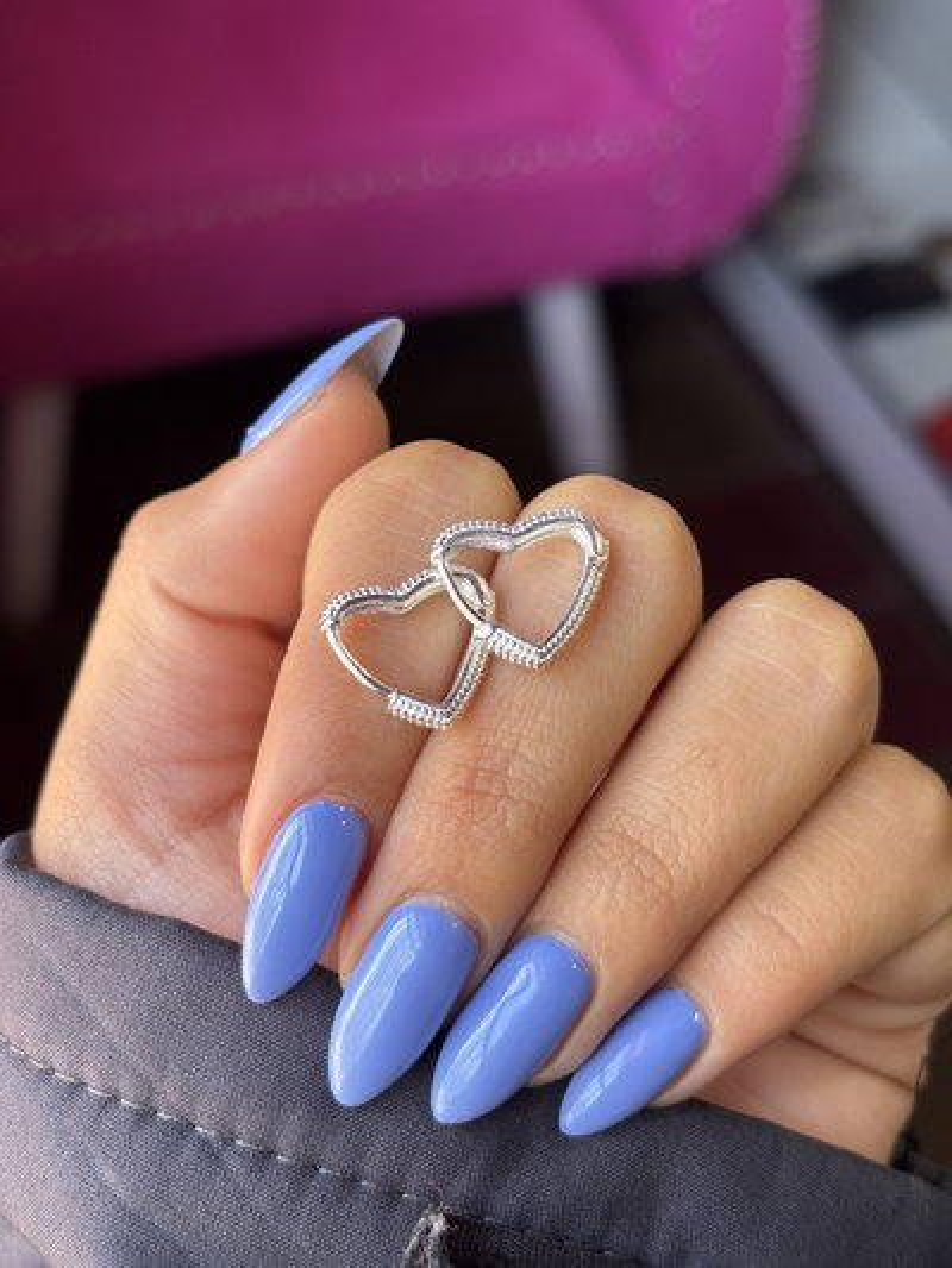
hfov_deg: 28.0
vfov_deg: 36.8
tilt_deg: -46.5
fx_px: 1906
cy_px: 634
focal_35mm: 52
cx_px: 476
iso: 64
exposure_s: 1/60
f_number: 1.6
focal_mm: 5.96
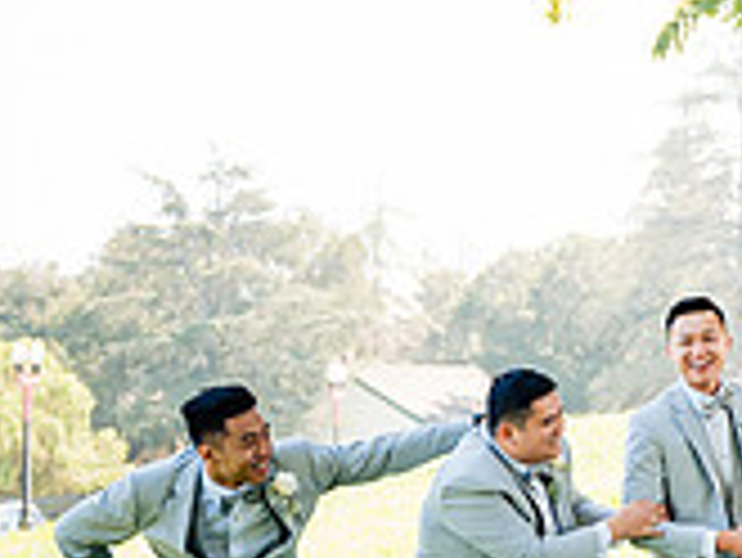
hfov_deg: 13.6
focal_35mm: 132
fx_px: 2832
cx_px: 1259
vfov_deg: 11.2
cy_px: 106
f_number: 3.2
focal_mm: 39
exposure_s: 1/200
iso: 200
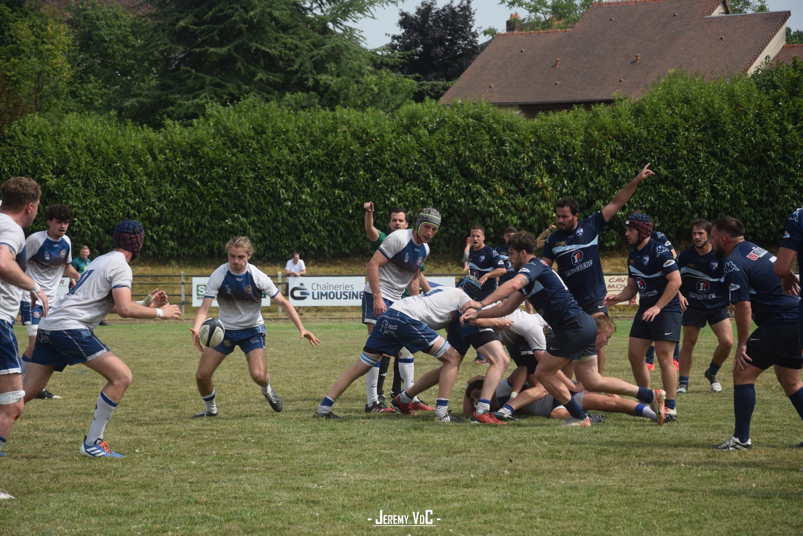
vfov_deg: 10.8
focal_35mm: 128
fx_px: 2844
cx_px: 402
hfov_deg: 16.1
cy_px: 268
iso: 400
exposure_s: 1/1600
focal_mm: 85
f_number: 5.6
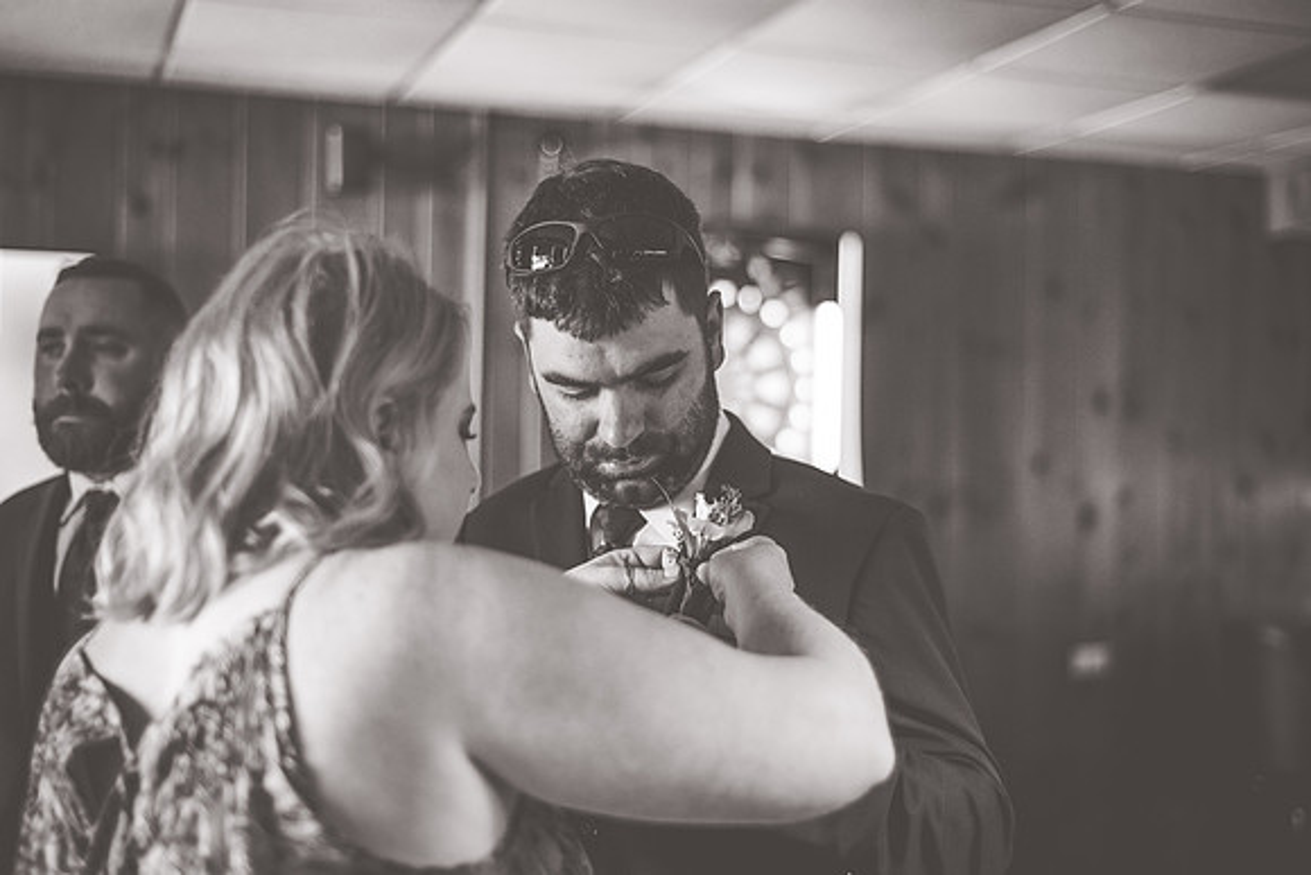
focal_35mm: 50
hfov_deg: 39.6
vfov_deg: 27.0
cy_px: 438
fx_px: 1821
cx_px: 656
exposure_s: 1/125
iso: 800
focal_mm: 50
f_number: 2
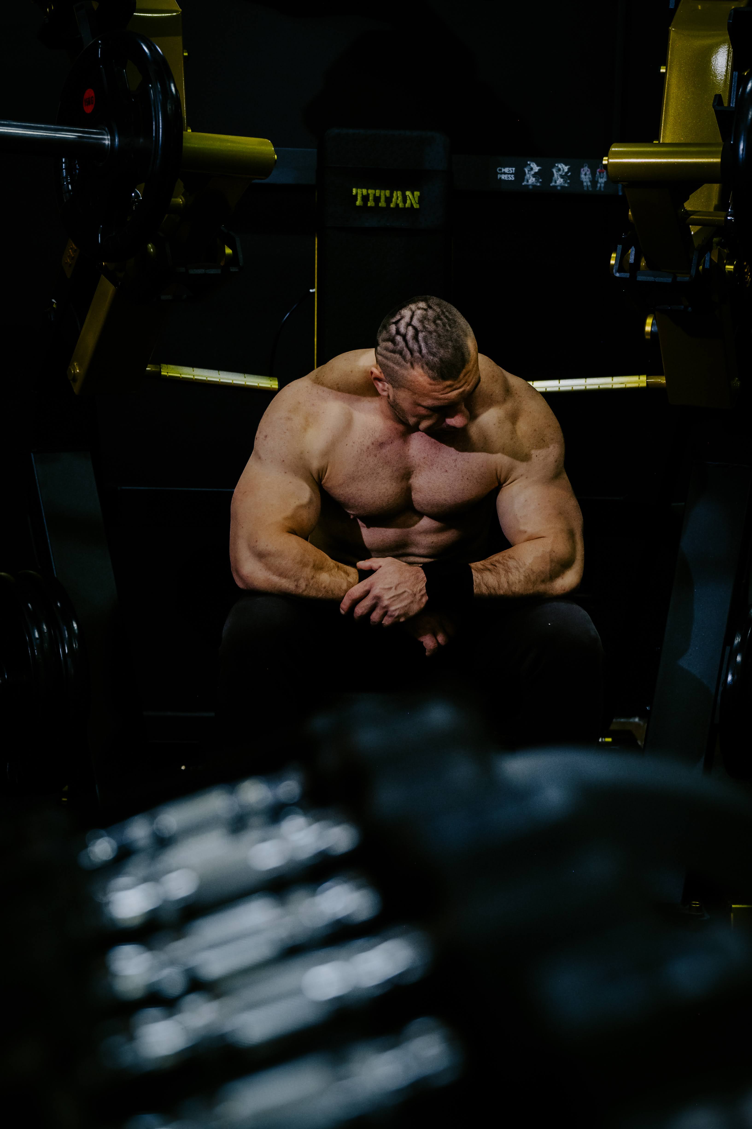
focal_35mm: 85
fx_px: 2663
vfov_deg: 23.9
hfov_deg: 16.1
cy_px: 564
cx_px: 376
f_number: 4.5
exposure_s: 1/200
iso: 640
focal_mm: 85
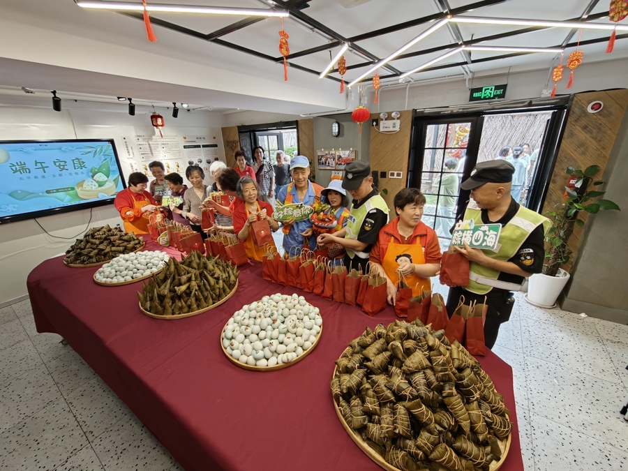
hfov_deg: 102.1
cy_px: 236
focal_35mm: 14
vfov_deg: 85.7
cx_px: 314
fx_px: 254
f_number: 2
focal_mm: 2.63
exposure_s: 1/100
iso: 640
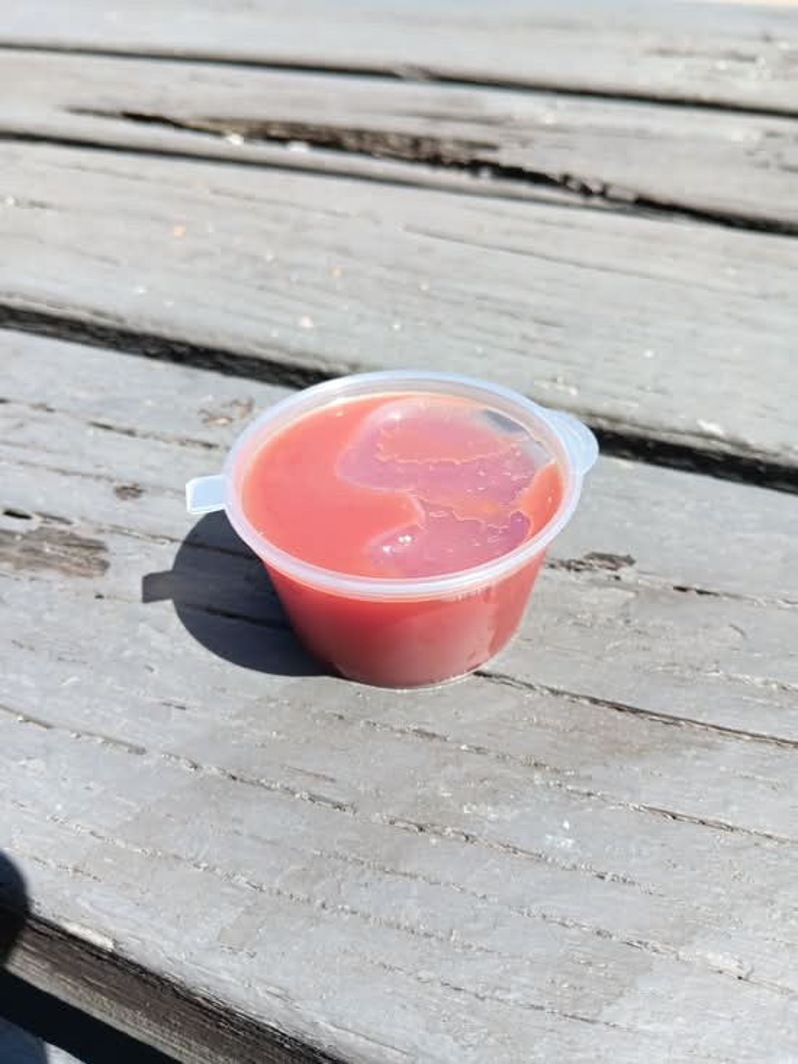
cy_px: 532
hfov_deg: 53.1
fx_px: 799
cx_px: 399
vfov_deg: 67.3
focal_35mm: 26
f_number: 1.8
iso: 20
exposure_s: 1/333
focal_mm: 3.98
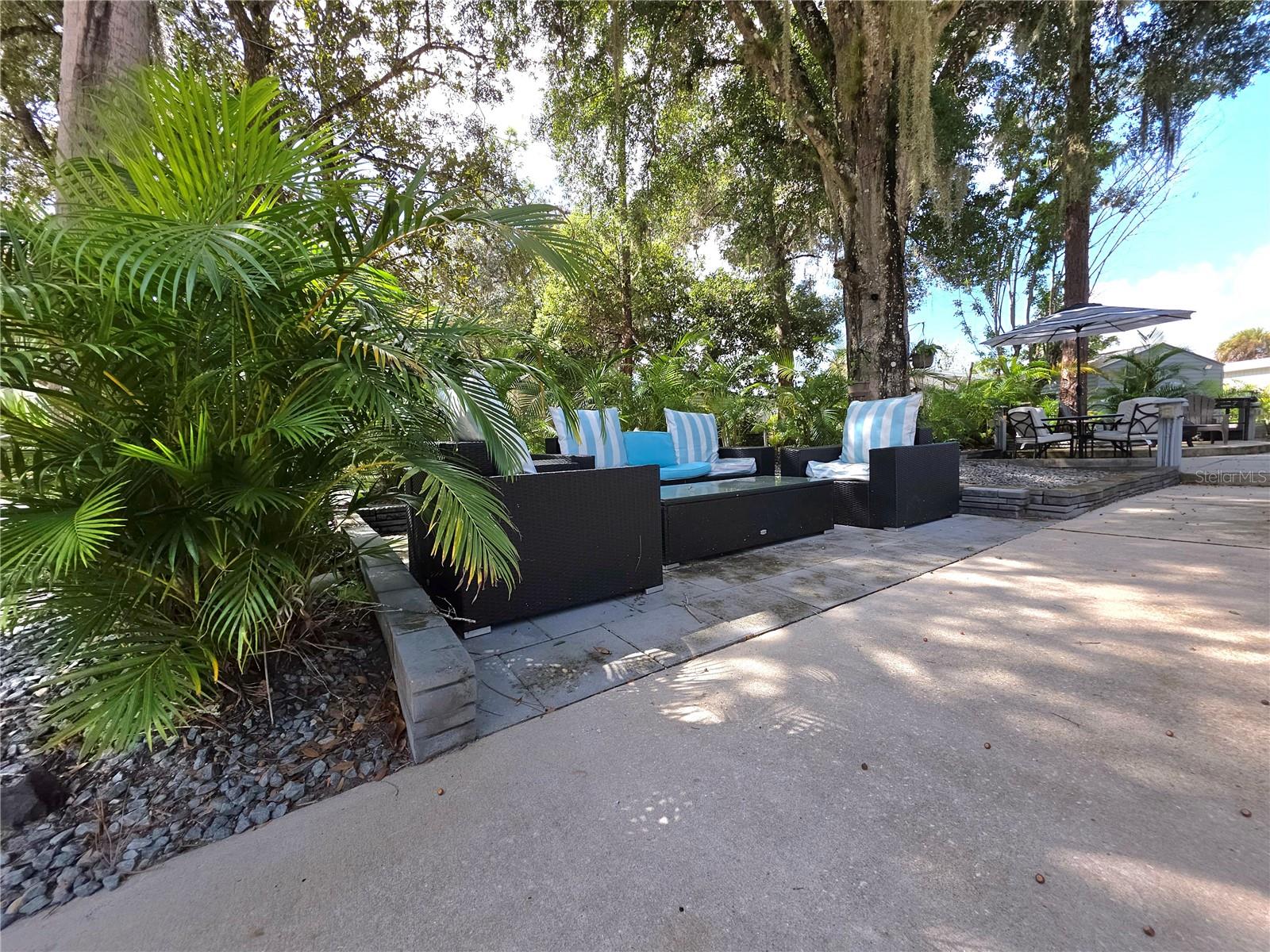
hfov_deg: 106.2
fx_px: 477
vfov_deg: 89.9
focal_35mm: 13
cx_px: 635
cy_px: 476
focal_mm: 2.2
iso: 20
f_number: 1.9
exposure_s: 1/323
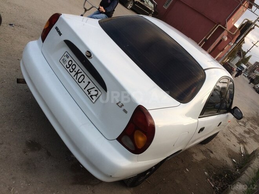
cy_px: 97
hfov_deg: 61.7
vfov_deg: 48.2
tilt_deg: -22.5
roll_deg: -36.7
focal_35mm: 29
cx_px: 130
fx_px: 217
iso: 32
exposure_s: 1/261
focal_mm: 4.15
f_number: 2.2
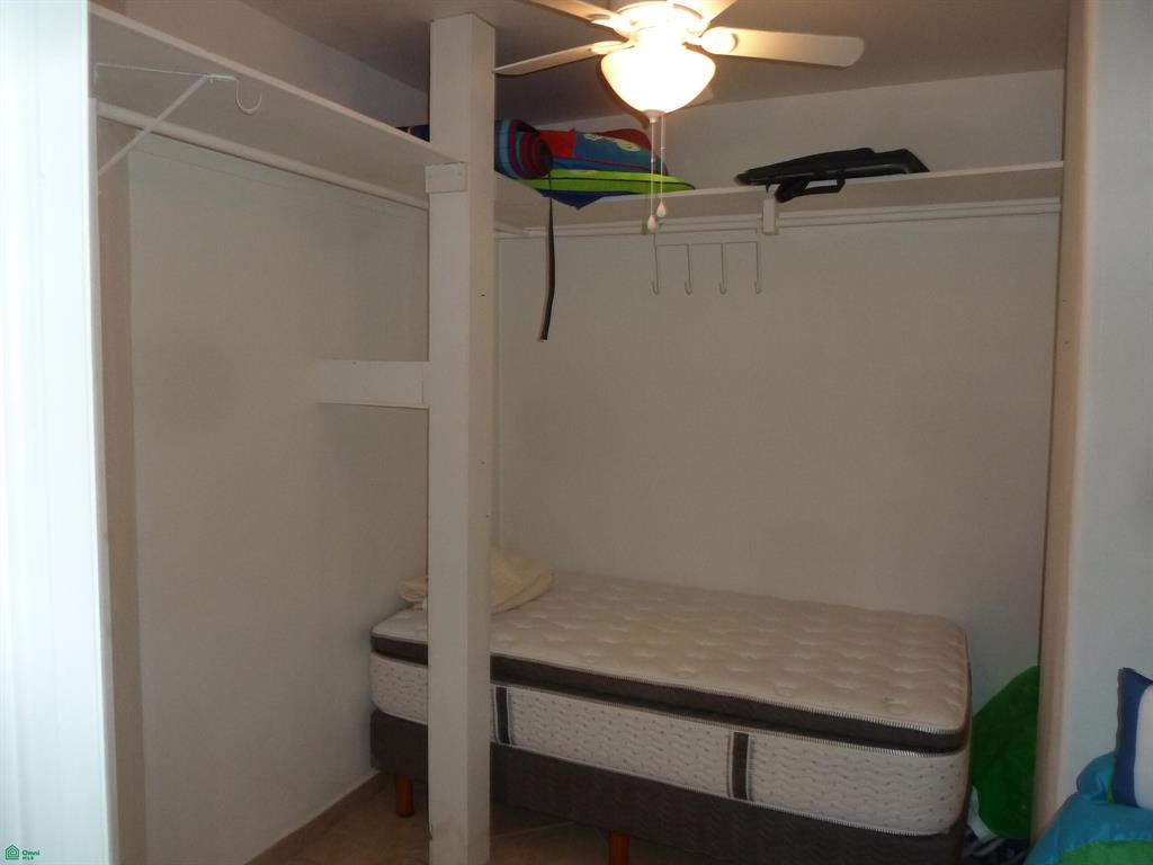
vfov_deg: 54.9
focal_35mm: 25
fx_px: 833
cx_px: 576
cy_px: 432
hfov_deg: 69.4
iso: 200
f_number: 3.3
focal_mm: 4.1
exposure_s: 1/30
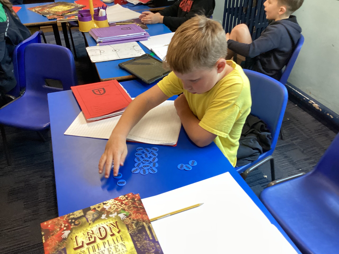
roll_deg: +0.6
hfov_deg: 58.4
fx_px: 304
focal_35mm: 31
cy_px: 127
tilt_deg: -35.8
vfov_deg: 45.4
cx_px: 170
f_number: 2.4
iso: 125
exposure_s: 1/50
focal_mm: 3.3
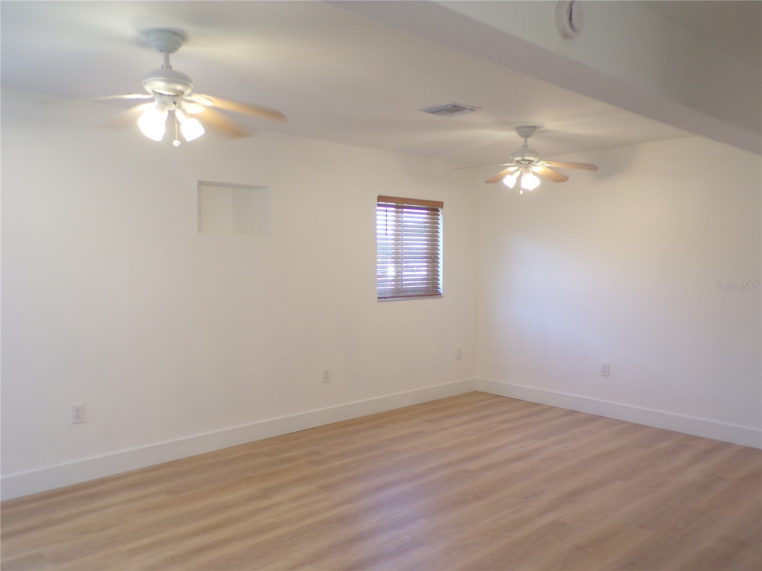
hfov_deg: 63.4
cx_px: 381
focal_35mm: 28
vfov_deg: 49.7
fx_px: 616
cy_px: 286
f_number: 3.1
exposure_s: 1/34
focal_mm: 5
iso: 194
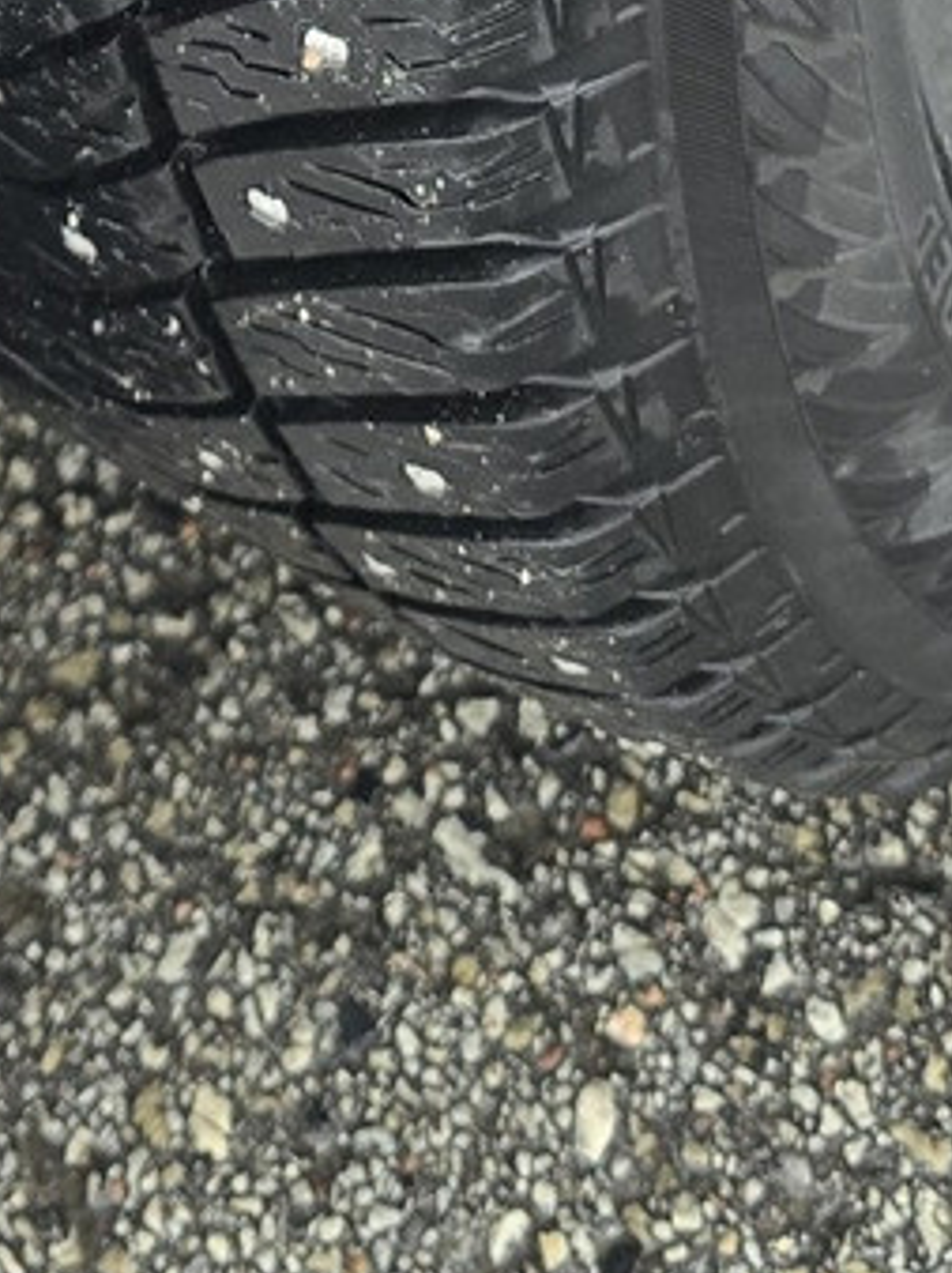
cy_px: -1051
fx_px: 4002
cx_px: 34
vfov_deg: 15.4
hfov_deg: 13.4
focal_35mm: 109
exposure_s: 1/180
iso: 125
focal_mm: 6.3
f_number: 1.7
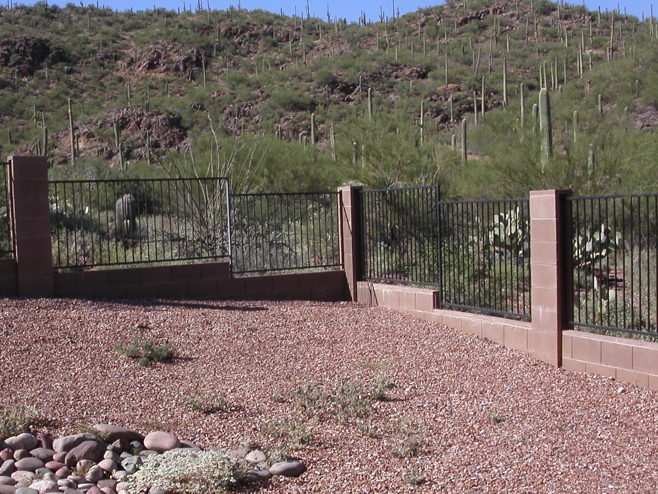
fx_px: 950
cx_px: 247
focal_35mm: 50
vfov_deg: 29.1
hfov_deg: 38.0
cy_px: 274
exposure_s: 1/350
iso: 100
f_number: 8
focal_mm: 7.8
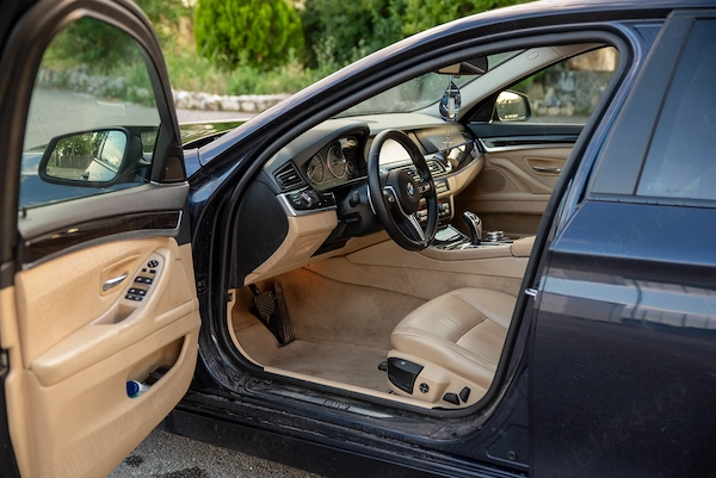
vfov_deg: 28.1
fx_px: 955
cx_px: 358
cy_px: 239
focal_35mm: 48
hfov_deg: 41.1
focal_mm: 48
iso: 640
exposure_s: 1/400
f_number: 2.8
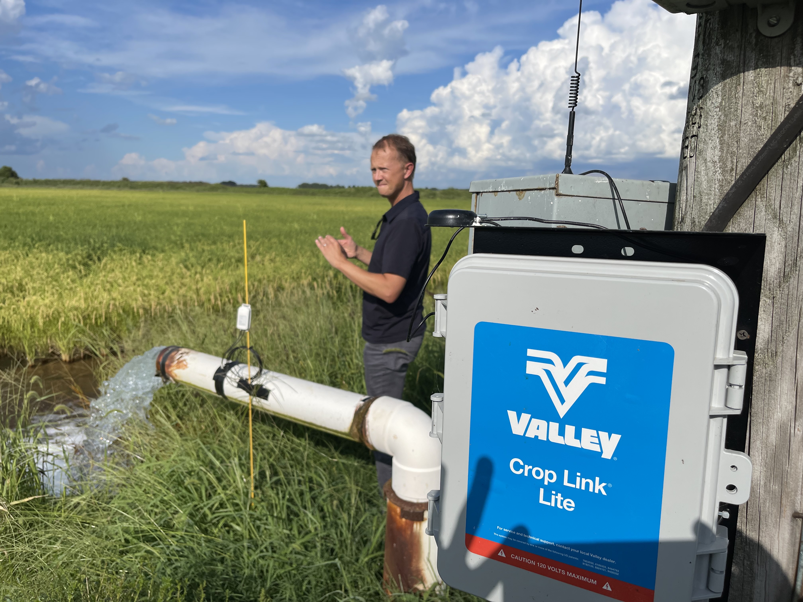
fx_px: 603
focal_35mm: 26
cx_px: 402
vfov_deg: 53.1
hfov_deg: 67.3
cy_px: 301
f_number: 1.6
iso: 32
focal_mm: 5.1
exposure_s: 1/7407
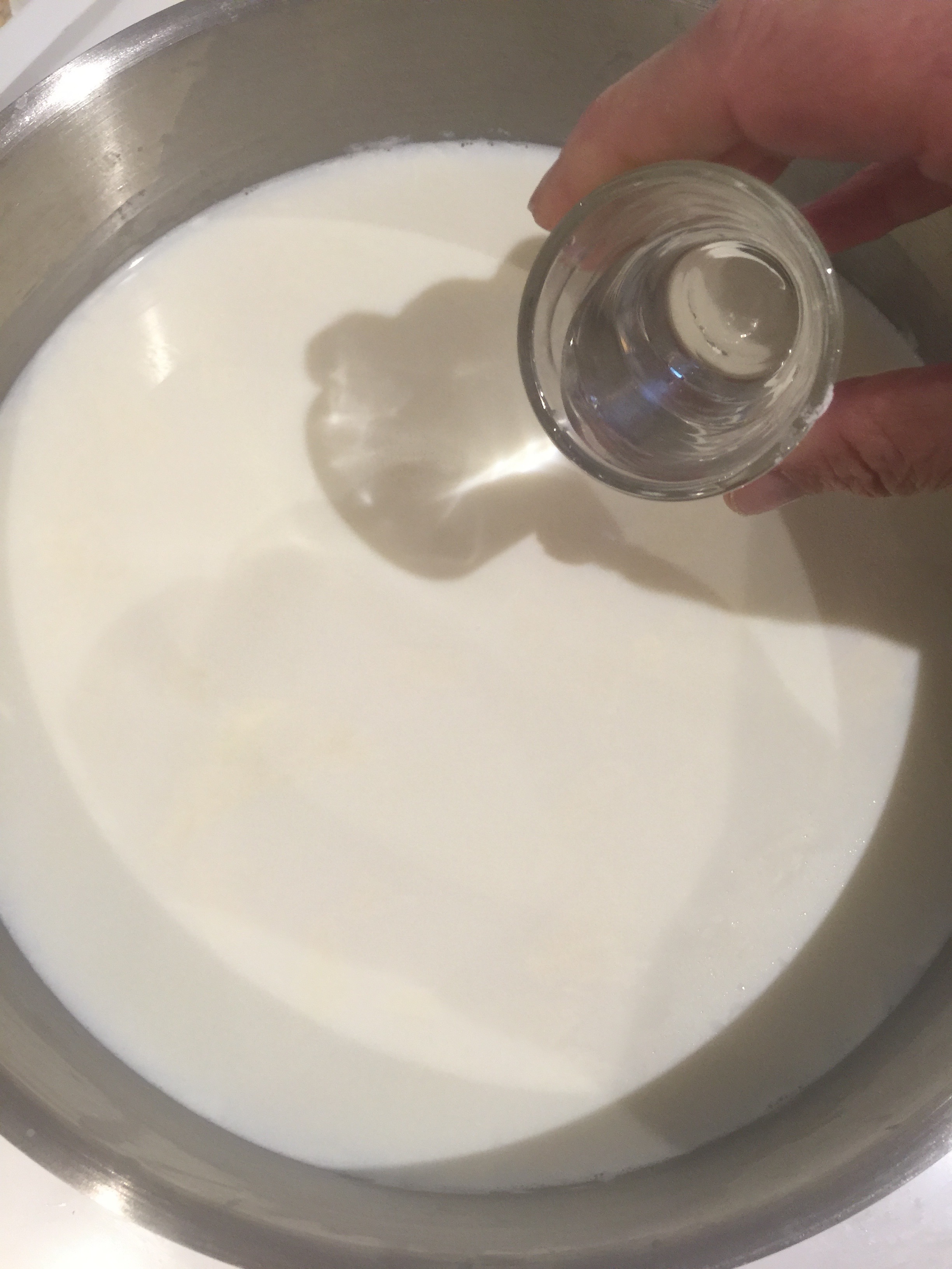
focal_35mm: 29
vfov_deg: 61.7
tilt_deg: -72.1
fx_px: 1063
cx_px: 476
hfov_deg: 48.2
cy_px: 634
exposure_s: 1/17
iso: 64
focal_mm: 4.15
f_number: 2.2
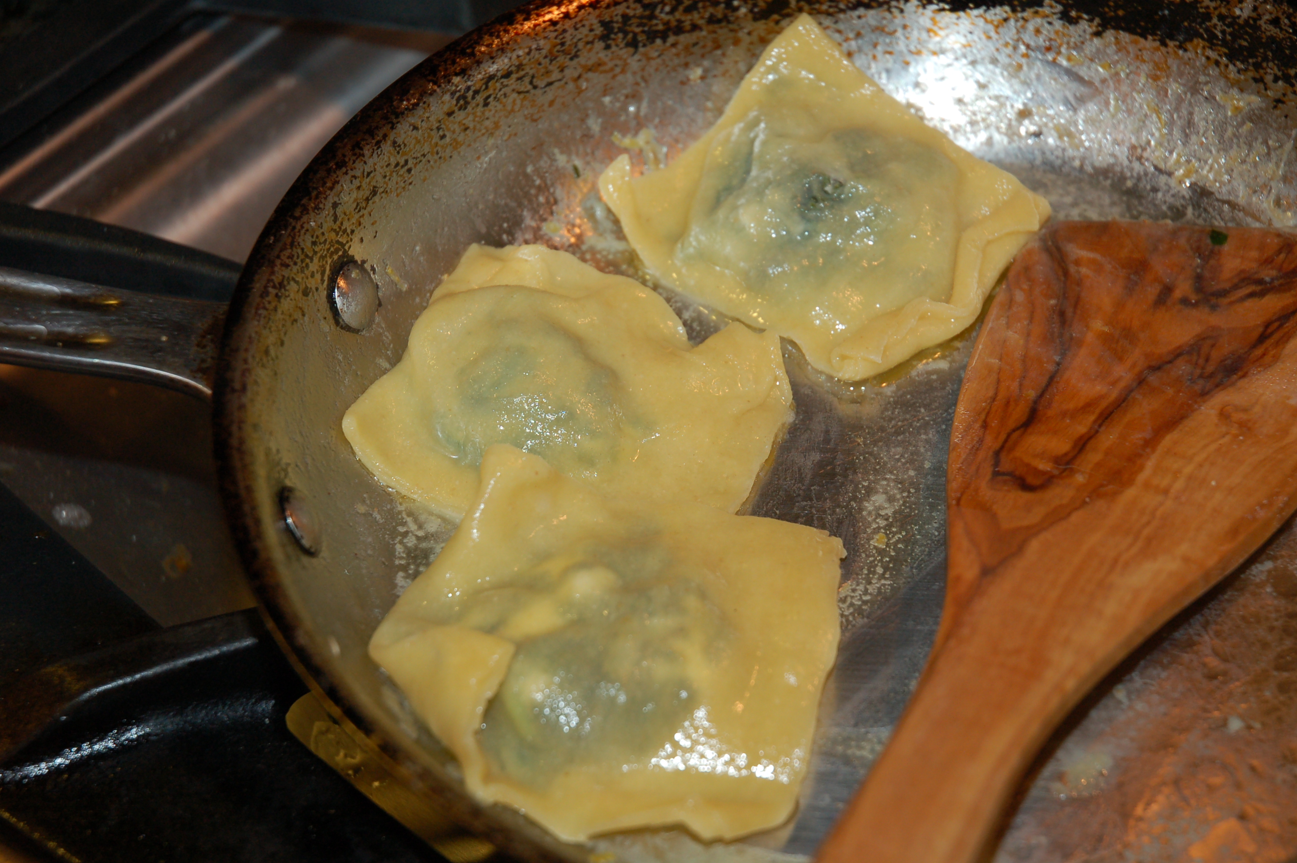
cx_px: 652
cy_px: 426
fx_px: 2844
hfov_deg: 25.7
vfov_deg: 17.2
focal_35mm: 79
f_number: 4.5
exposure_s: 1/60
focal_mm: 52
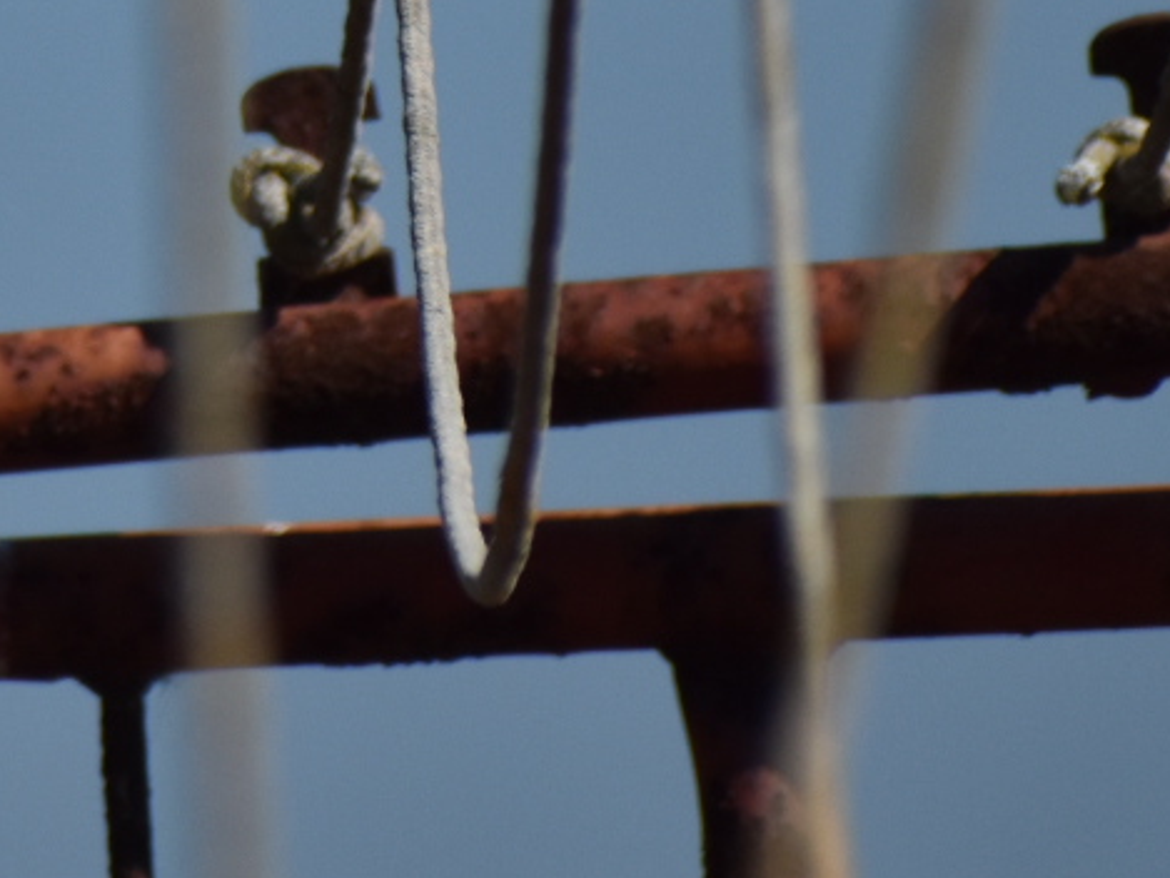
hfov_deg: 1.3
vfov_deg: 1.0
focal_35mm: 1494
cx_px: 22
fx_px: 50509
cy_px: -437
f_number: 6.3
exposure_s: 1/4000
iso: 360
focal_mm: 300
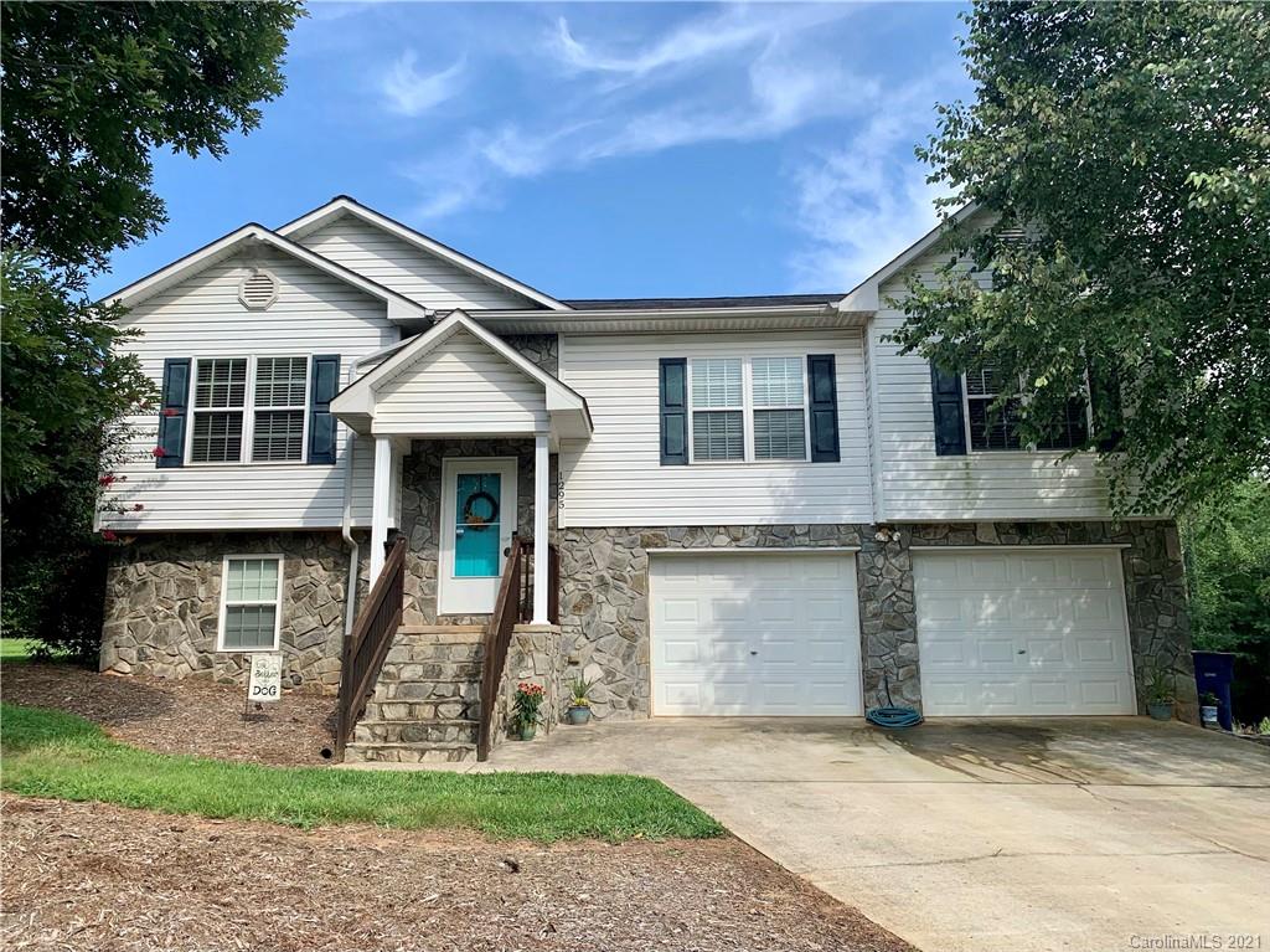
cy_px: 476
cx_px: 635
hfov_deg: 67.3
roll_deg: +0.3
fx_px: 953
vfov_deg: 53.0
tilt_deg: +10.8
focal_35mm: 26
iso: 25
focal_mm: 4.25
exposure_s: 1/1368
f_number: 1.8
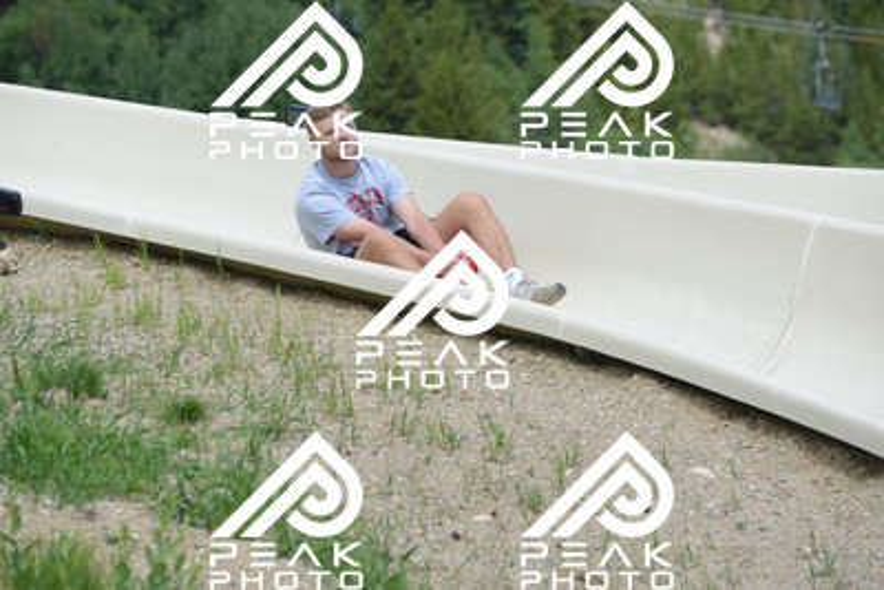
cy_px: 295
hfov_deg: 10.5
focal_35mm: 195
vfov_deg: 7.0
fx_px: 4790
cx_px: 442
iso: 800
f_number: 6.3
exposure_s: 1/1250
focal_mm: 195
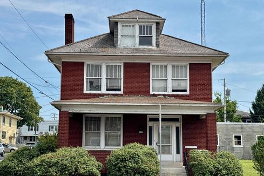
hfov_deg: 38.9
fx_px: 374
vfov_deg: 26.5
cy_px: 97
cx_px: 131
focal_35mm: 51
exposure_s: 1/4608
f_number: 1.78
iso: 64
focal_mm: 6.76
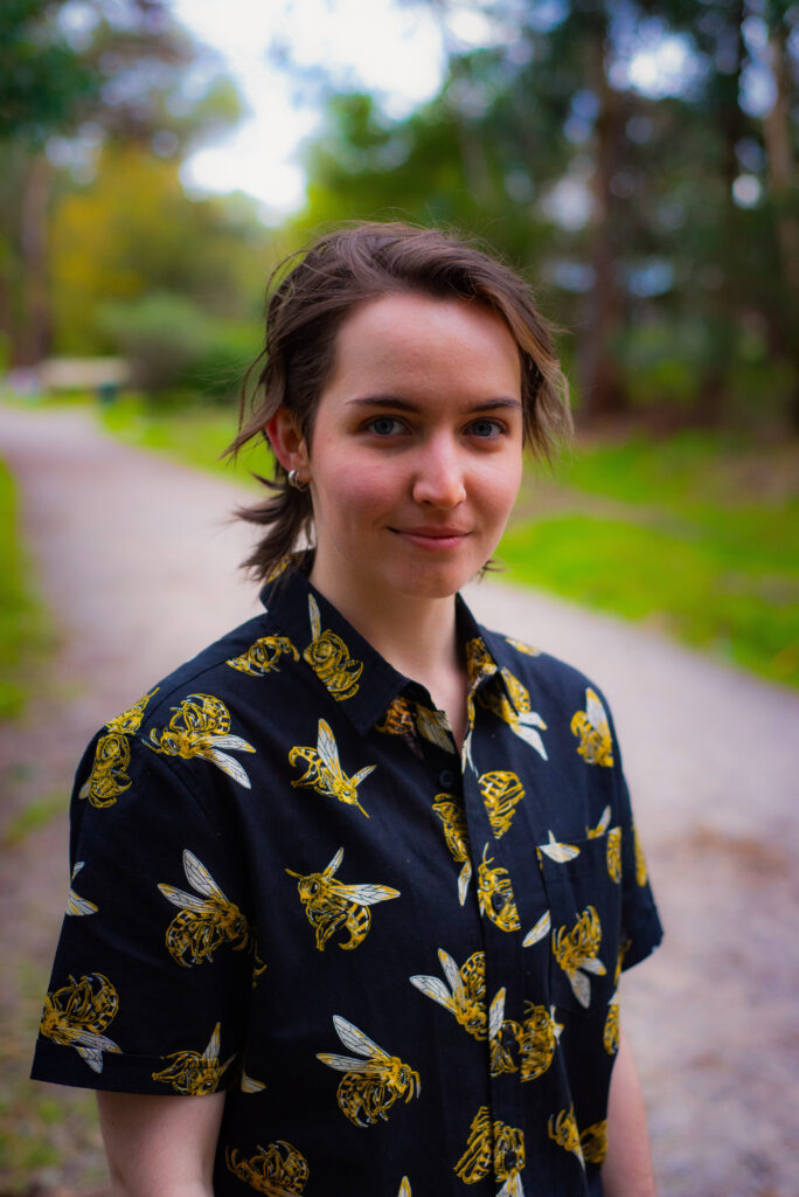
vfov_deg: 39.6
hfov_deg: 27.0
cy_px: 598
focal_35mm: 50
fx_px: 1662
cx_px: 400
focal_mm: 50
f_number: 3.5
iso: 2000
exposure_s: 1/1600
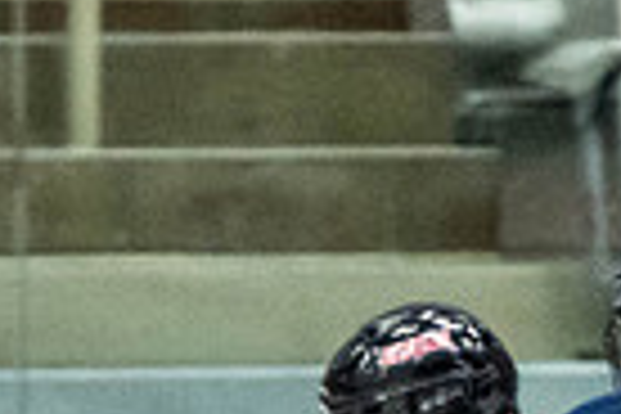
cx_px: 743
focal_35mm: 1608
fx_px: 27736
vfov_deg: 0.9
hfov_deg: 1.3
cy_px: 988
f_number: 2.8
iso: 3200
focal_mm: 195
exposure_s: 1/640
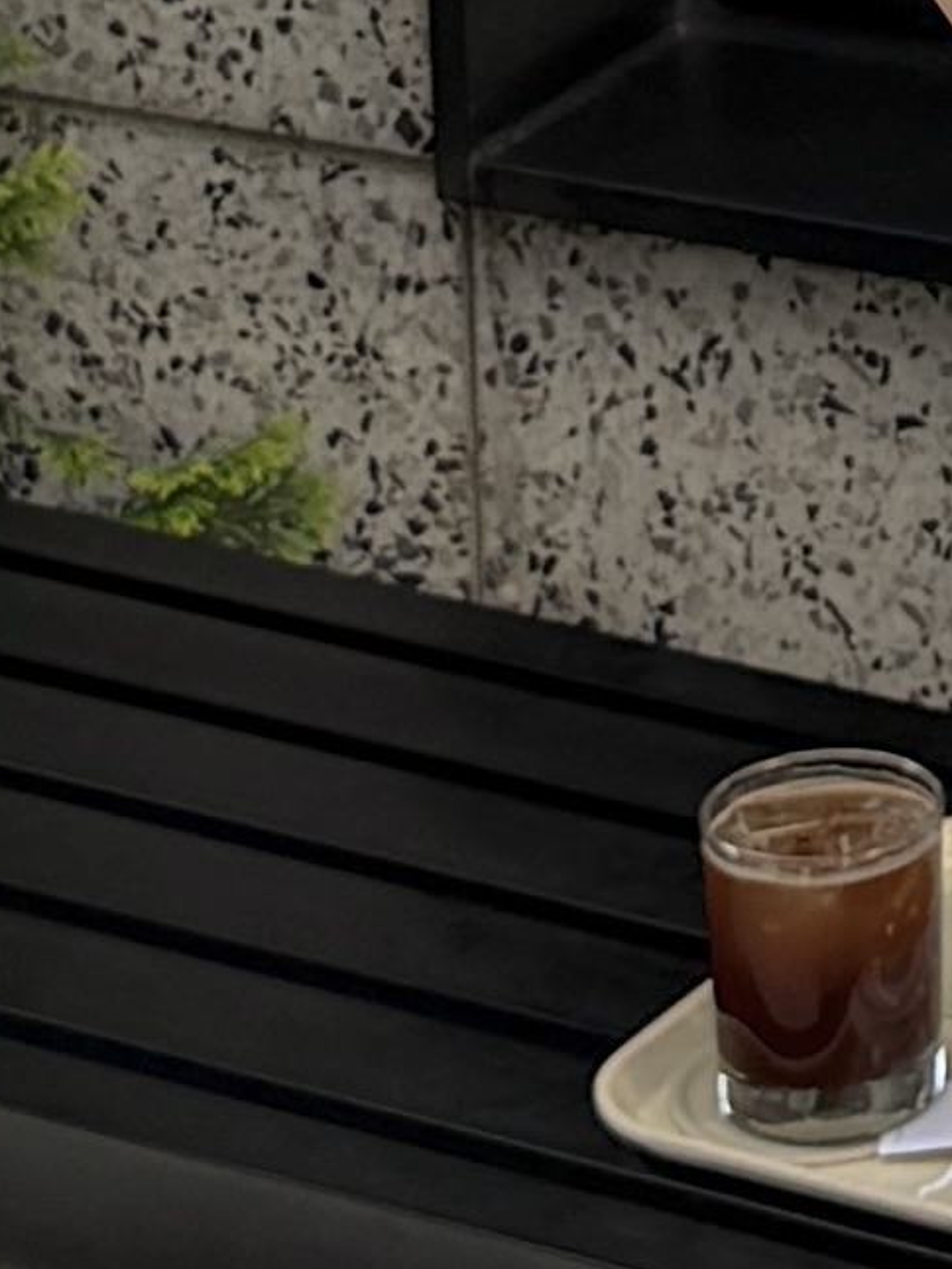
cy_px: -552
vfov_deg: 10.6
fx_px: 6635
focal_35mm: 181
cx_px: 1805
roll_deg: +0.0
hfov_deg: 7.9
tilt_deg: -10.2
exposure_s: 1/416
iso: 80
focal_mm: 6.76
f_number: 1.78
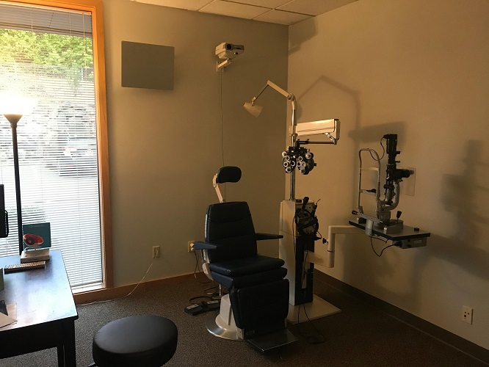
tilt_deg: -6.5
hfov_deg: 63.4
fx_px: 396
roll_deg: -0.3
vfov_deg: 49.8
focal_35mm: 28
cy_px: 184
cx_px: 244
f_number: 1.8
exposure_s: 1/15
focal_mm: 3.99
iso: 64
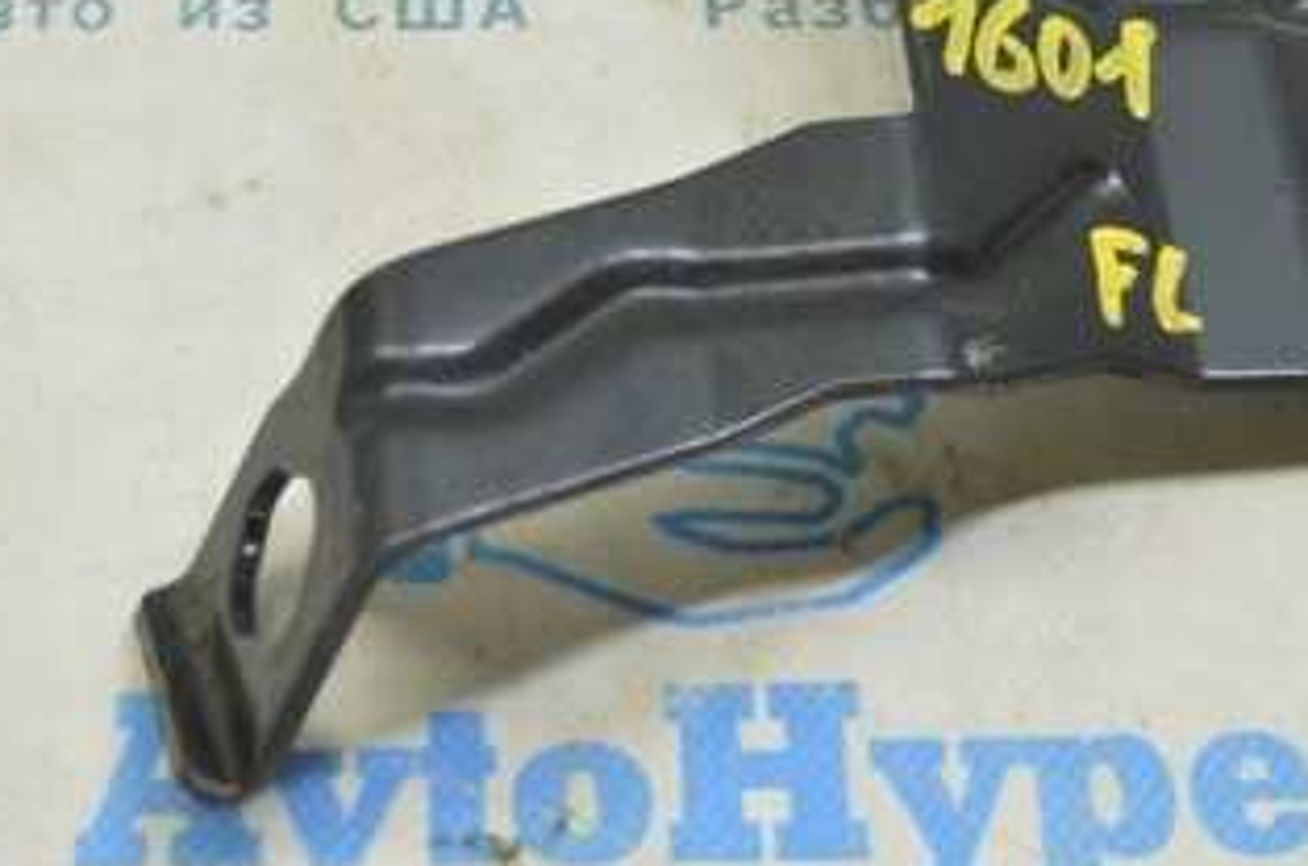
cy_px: -2
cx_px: 608
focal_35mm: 107
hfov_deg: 19.1
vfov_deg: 12.6
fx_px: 3880
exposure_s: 1/20
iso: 400
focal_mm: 35
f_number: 5.6
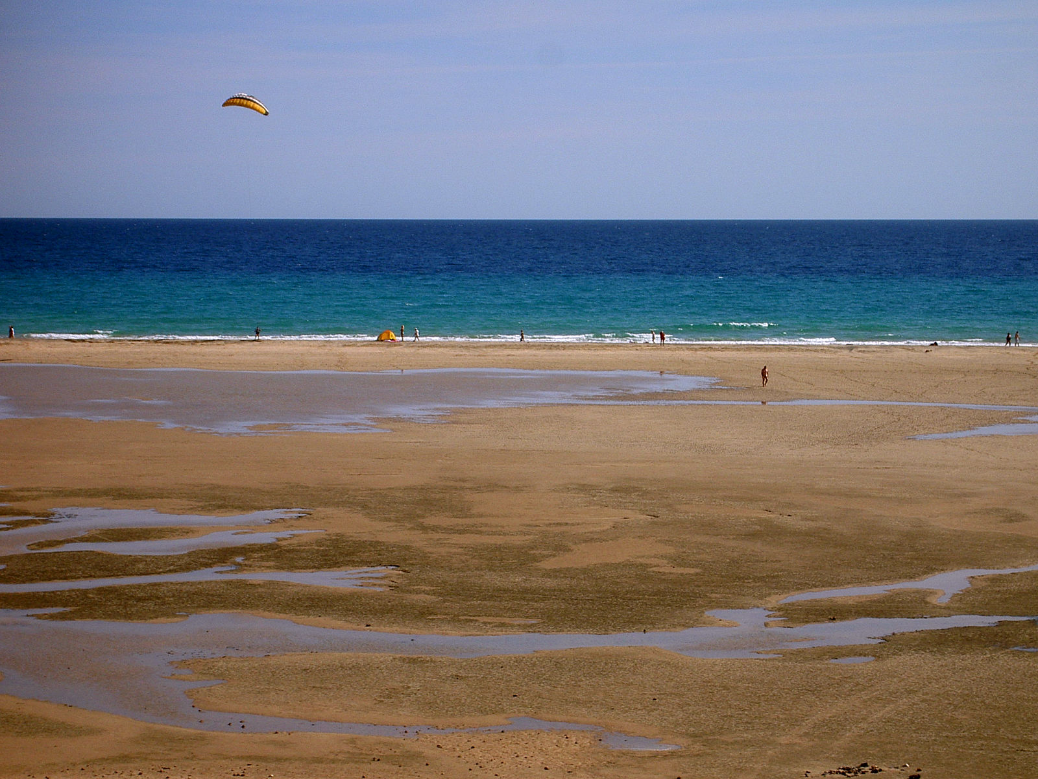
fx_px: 3059
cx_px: 519
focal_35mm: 102
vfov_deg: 14.5
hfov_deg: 19.3
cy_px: 390
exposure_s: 1/250
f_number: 8.3
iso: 50
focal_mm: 16.8
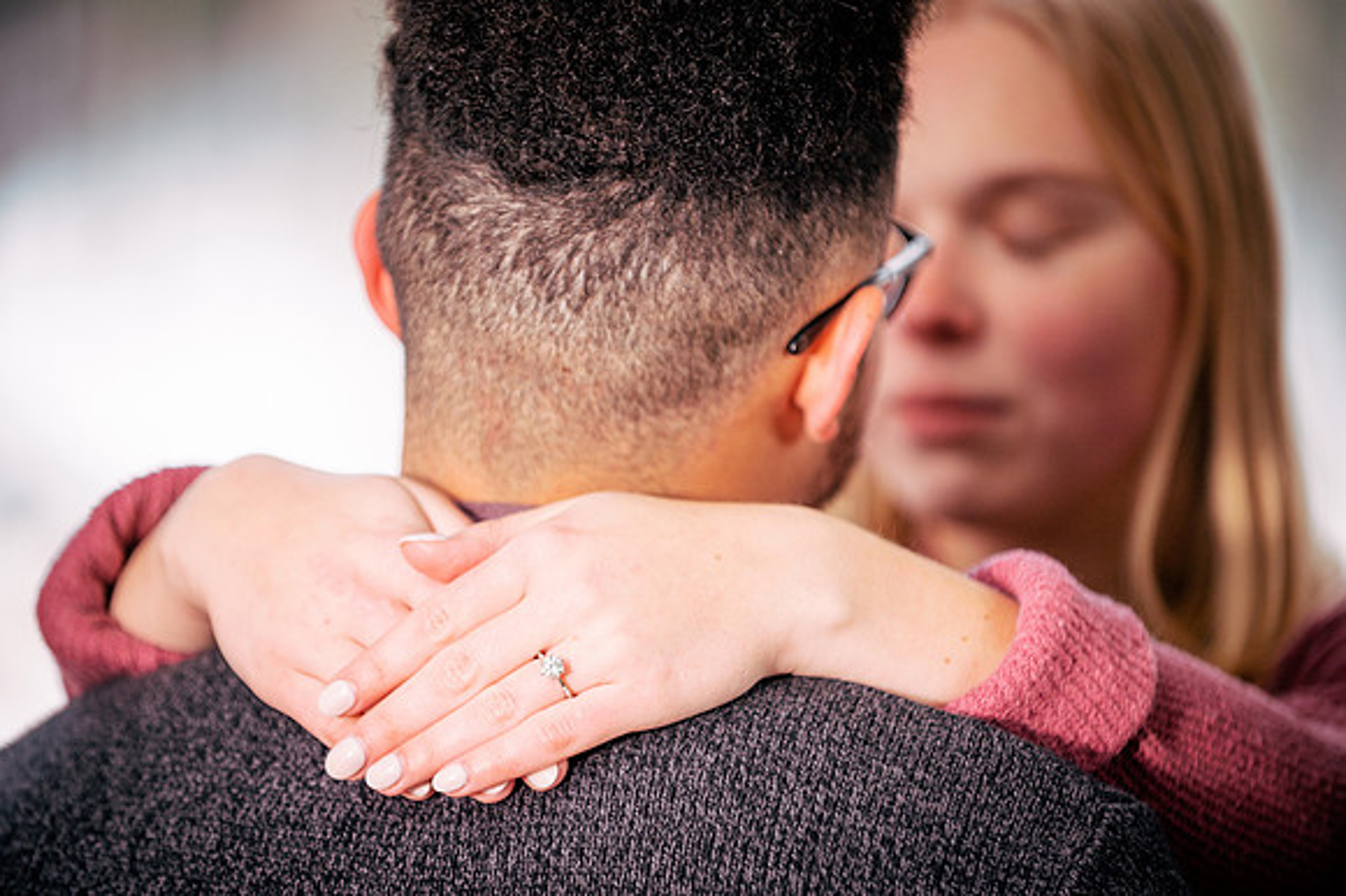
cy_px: 448
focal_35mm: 140
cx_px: 673
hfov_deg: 14.7
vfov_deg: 9.8
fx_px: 5231
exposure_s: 1/640
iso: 250
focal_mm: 140
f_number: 2.8
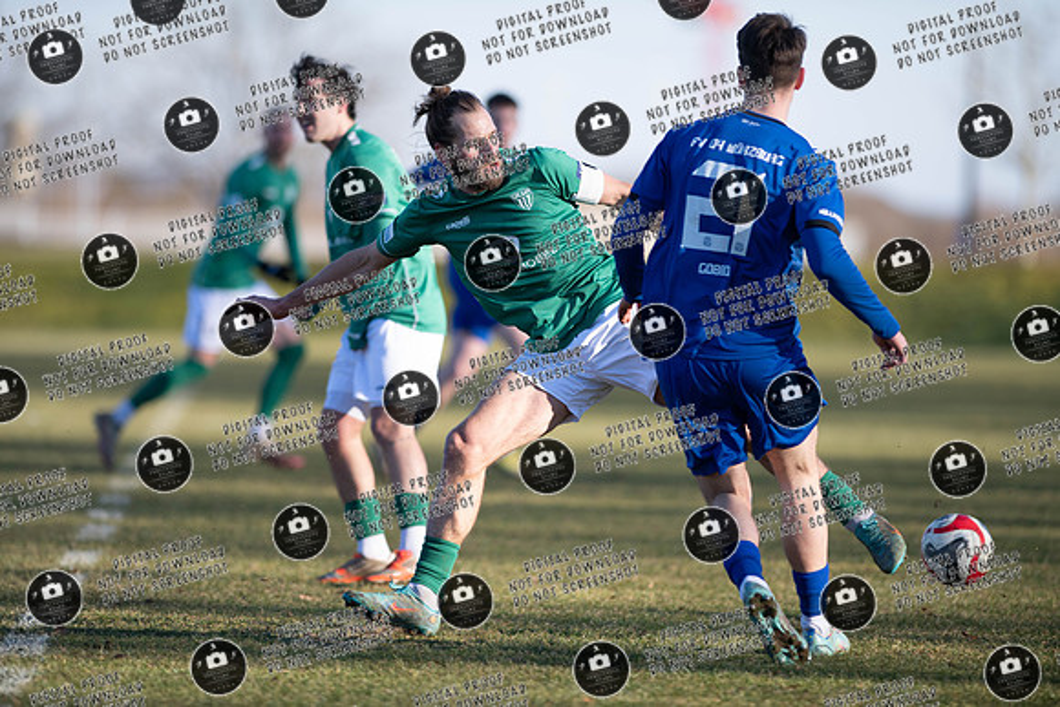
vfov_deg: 4.6
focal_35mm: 300
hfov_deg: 6.9
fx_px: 8835
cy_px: 354
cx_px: 530
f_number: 3.2
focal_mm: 300
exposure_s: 1/1600
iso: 220
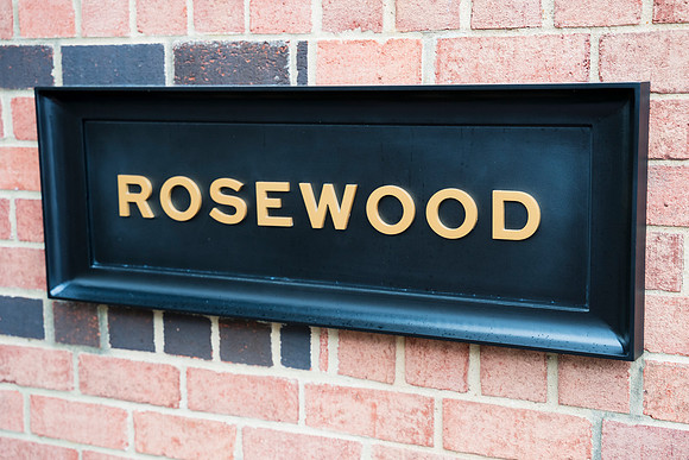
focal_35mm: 56
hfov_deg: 35.6
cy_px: 230
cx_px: 344
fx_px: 1072
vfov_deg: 24.2
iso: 1100
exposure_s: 1/60
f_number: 4
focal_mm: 56
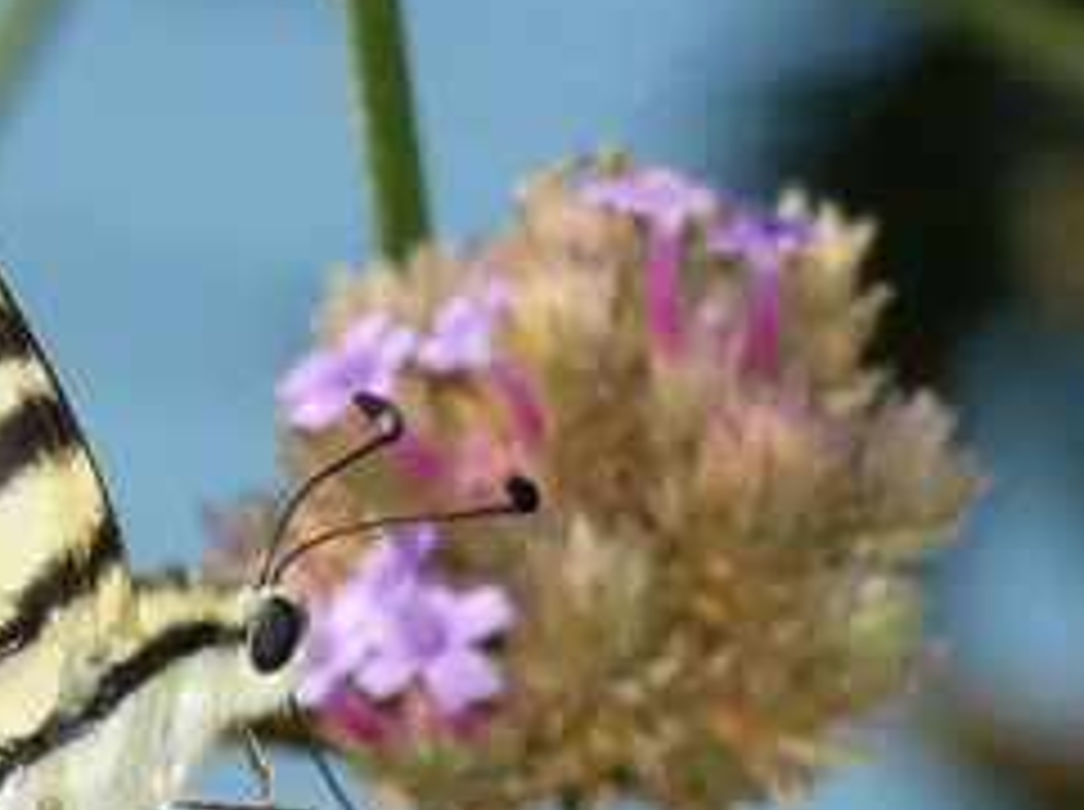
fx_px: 14727
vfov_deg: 3.1
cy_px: 549
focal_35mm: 471
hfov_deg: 4.2
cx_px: -301
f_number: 5.5
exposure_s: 1/400
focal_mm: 31.7
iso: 80
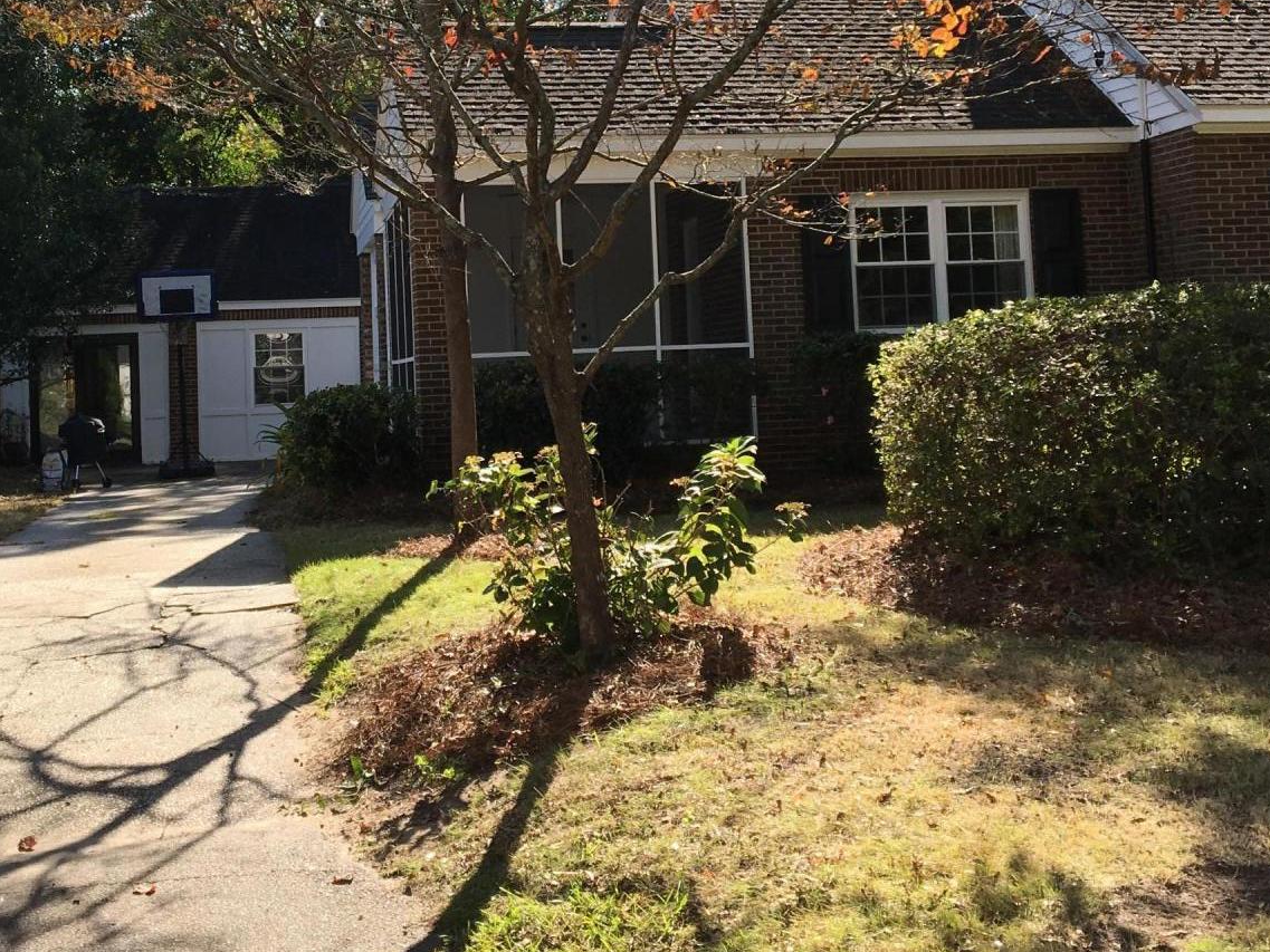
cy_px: 244
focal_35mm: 51
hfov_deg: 37.4
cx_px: 526
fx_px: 1871
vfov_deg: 28.2
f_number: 2.2
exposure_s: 1/739
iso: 25
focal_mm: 4.15
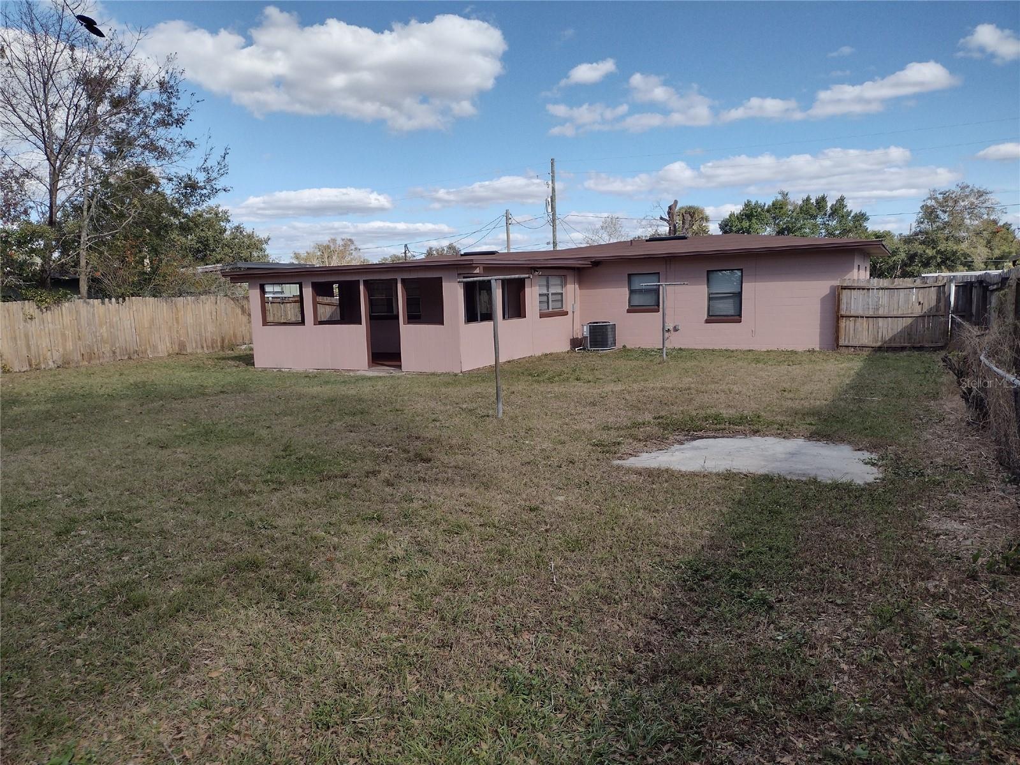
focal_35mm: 27
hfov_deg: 65.3
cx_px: 510
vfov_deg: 51.4
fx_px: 796
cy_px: 382
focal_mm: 4.71
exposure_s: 1/1968
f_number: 1.7
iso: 100
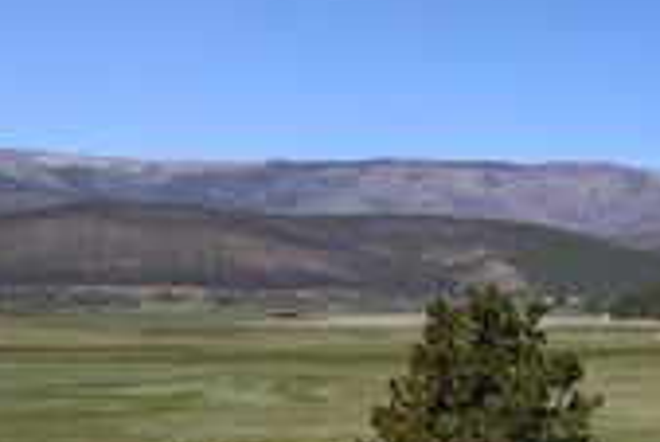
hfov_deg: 20.3
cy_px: 358
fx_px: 1633
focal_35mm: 89
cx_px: 929
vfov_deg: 15.3
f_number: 1.8
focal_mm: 3
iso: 16
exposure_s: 1/2058
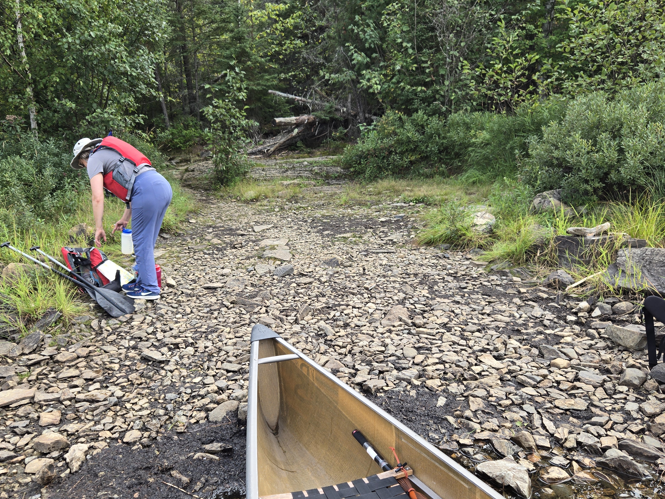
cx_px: 288
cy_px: 263
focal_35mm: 30
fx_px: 576
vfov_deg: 46.8
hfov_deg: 59.7
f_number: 1.8
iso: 25
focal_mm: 5.4
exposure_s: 1/218
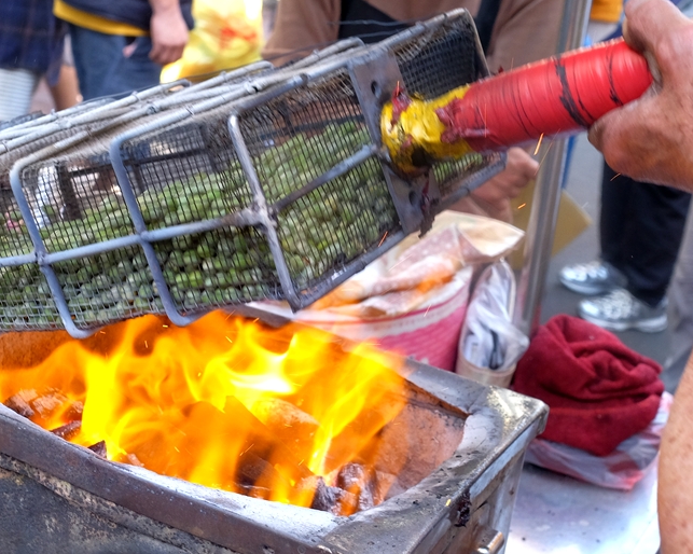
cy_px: 297
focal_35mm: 46
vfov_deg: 32.7
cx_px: 237
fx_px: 943
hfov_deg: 39.9
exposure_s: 1/125
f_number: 5.6
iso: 1000
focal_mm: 23
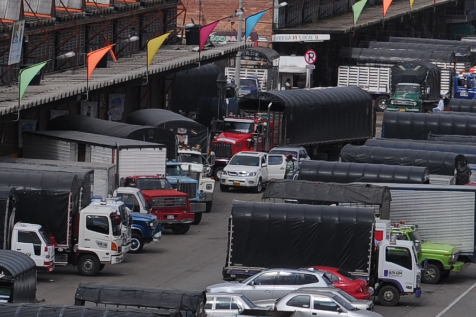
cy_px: 458
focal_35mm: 339
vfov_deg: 4.0
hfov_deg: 6.0
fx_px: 4480
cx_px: -181
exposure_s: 1/3200
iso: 400
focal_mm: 70
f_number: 5.6
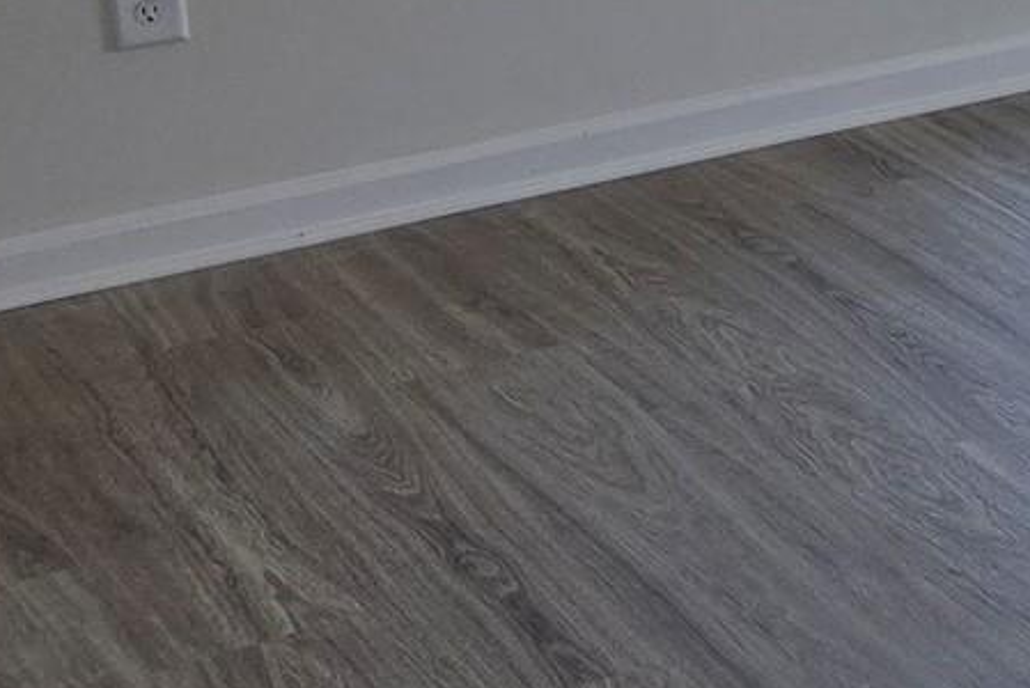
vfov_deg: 12.2
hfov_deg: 16.0
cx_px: 1842
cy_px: -204
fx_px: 3121
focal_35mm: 109
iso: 80
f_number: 1.8
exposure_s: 1/601
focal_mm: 5.4
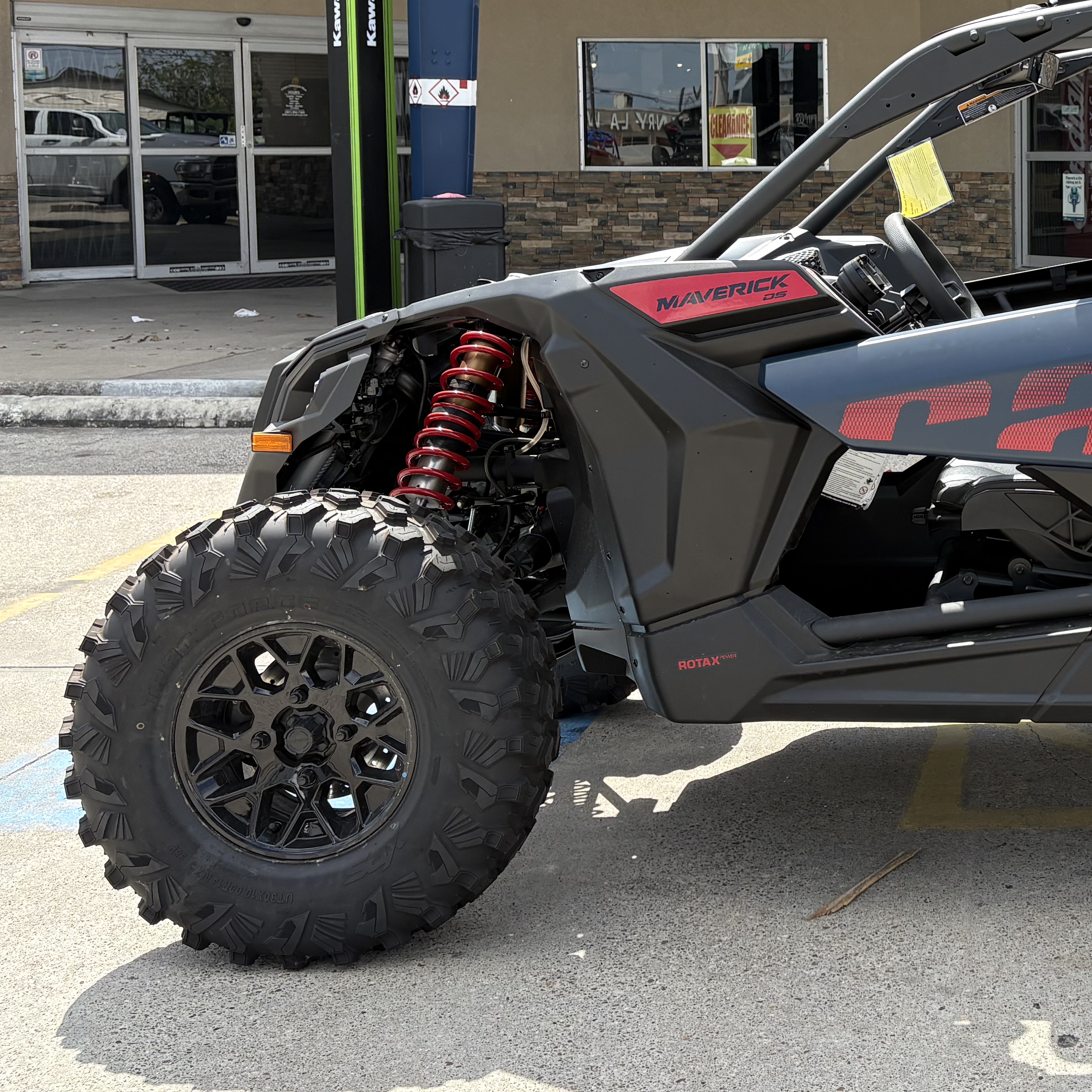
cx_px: 1099
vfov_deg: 32.7
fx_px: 1820
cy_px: 261
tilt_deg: -3.3
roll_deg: +1.0
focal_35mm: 51
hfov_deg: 30.9
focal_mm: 5.96
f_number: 1.6
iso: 64
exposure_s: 1/1337
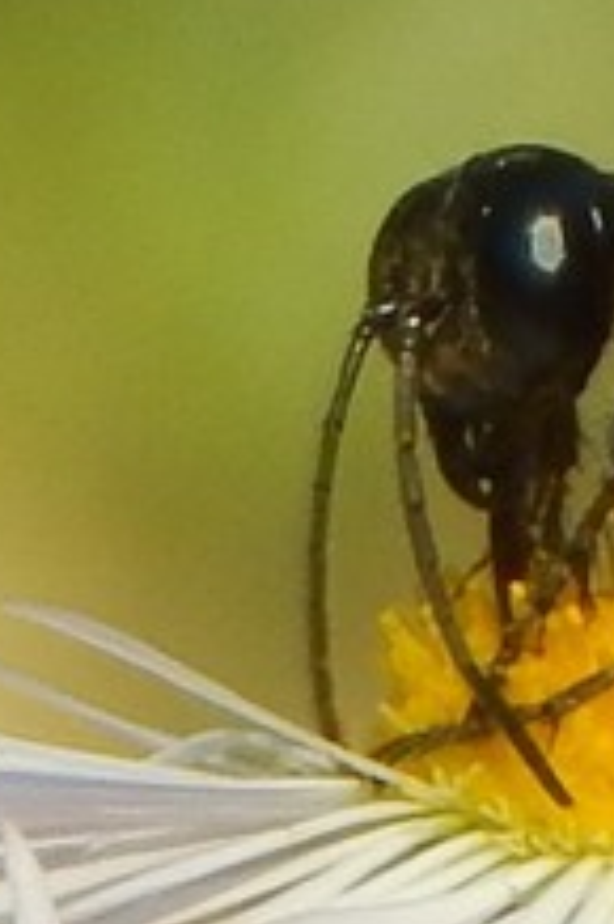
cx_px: 1200
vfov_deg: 2.4
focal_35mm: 843
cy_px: 521
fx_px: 21599
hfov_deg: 1.6
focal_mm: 37.1
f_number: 5.4
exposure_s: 1/500
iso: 125
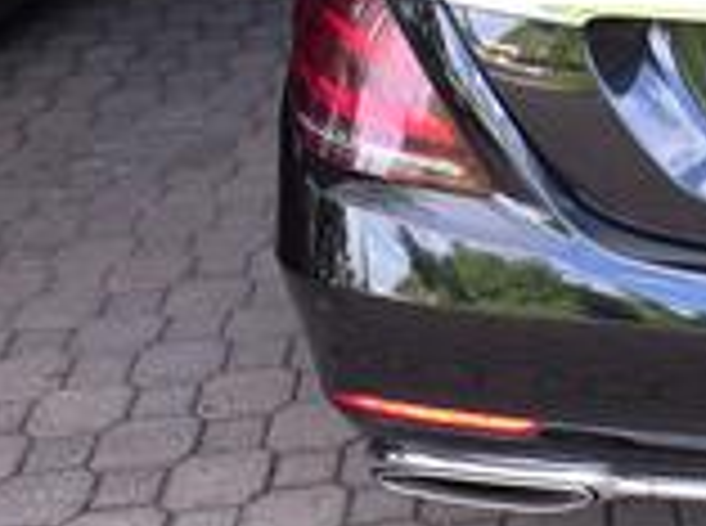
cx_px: 940
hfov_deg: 23.1
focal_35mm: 74
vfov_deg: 19.7
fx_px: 1506
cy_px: 135
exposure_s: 1/60
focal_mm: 6.25
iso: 32
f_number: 1.7
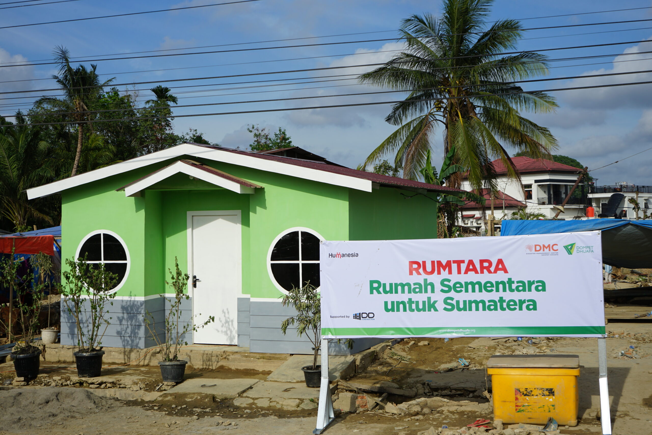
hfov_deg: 40.3
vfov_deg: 27.5
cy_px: 218
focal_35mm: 49
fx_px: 887
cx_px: 326
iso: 100
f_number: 13
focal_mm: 49
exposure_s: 1/200
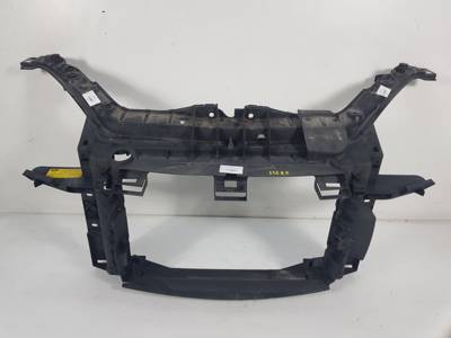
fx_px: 339
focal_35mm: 26
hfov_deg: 67.3
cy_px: 169
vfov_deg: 53.1
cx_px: 226
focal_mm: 4.2
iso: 50
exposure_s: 1/100
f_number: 1.7
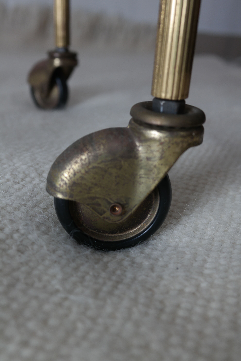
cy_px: 180
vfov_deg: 53.1
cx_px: 120
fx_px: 361
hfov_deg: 36.9
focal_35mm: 36
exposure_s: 1/25
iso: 200
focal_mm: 24
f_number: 5.6
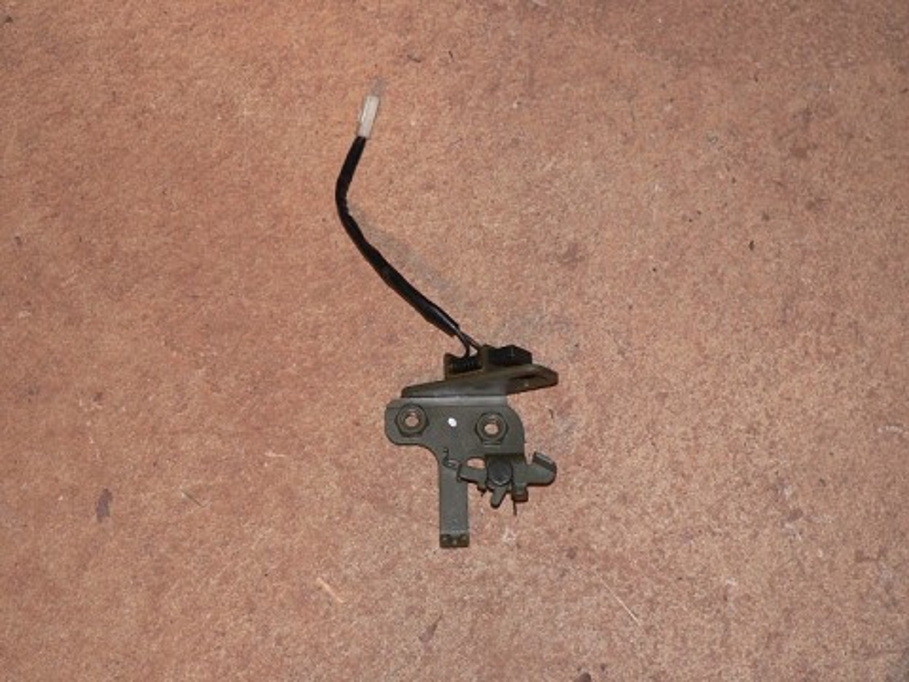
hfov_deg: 25.7
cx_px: 454
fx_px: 1996
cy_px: 341
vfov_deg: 19.4
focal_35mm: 76
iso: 100
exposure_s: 1/60
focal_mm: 12.7
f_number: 2.8
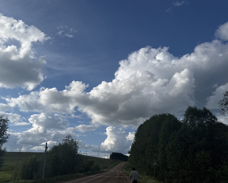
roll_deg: -1.8
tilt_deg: +24.6
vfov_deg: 54.9
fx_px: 175
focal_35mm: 26
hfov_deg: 66.0
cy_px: 88
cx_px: 106
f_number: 1.78
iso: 80
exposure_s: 1/9091
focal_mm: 6.76
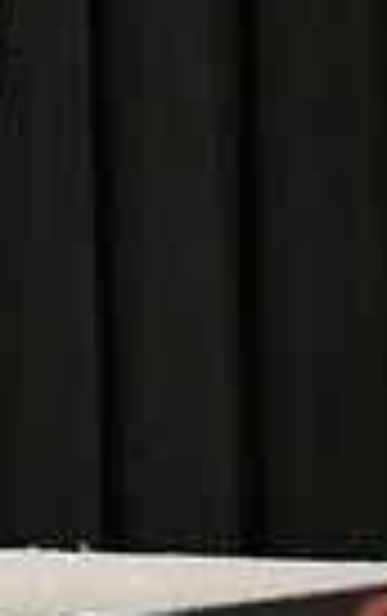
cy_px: 178
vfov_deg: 3.5
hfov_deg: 2.2
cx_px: -868
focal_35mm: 603
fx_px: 10144
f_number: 2.8
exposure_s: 1/500
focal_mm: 140
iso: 6400
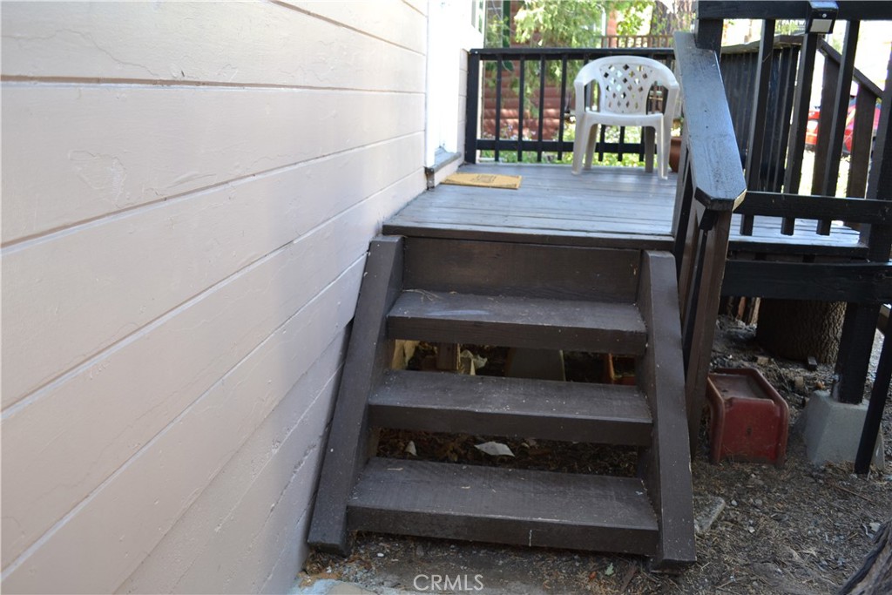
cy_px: 298
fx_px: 669
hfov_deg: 67.4
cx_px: 446
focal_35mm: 27
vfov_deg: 47.9
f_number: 4
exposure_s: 1/60
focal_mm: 18
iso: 400
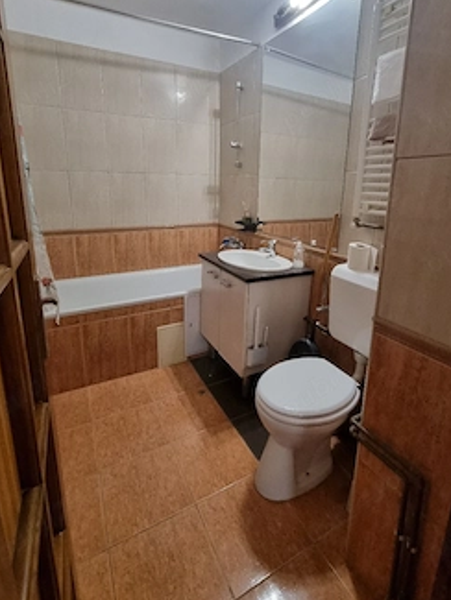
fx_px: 278
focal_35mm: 16
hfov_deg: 78.1
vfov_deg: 93.7
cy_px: 251
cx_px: 235
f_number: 2.2
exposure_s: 1/50
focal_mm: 2.2
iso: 400
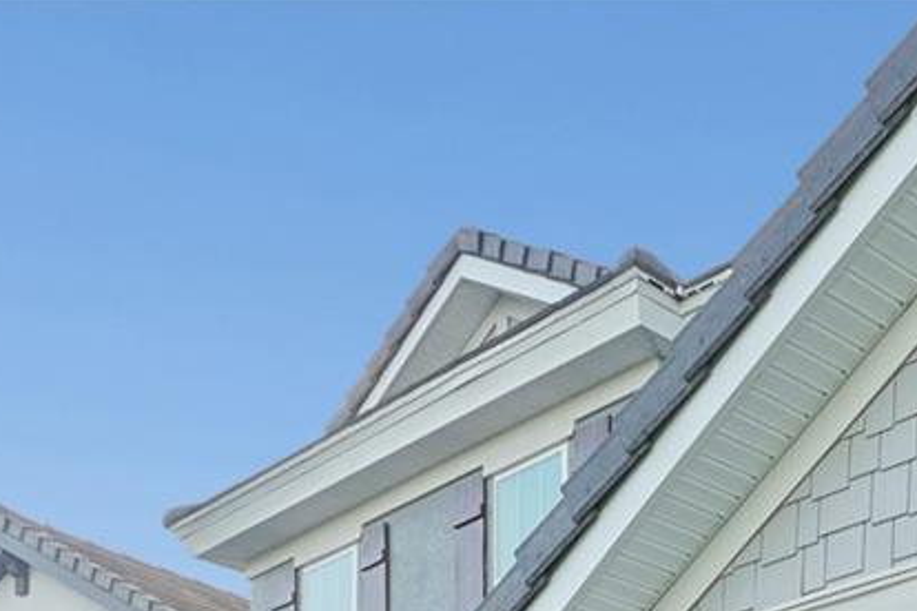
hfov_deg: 26.1
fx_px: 1477
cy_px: 1176
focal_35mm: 58
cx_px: 1349
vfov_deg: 17.6
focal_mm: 10
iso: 400
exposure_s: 1/80
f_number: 8
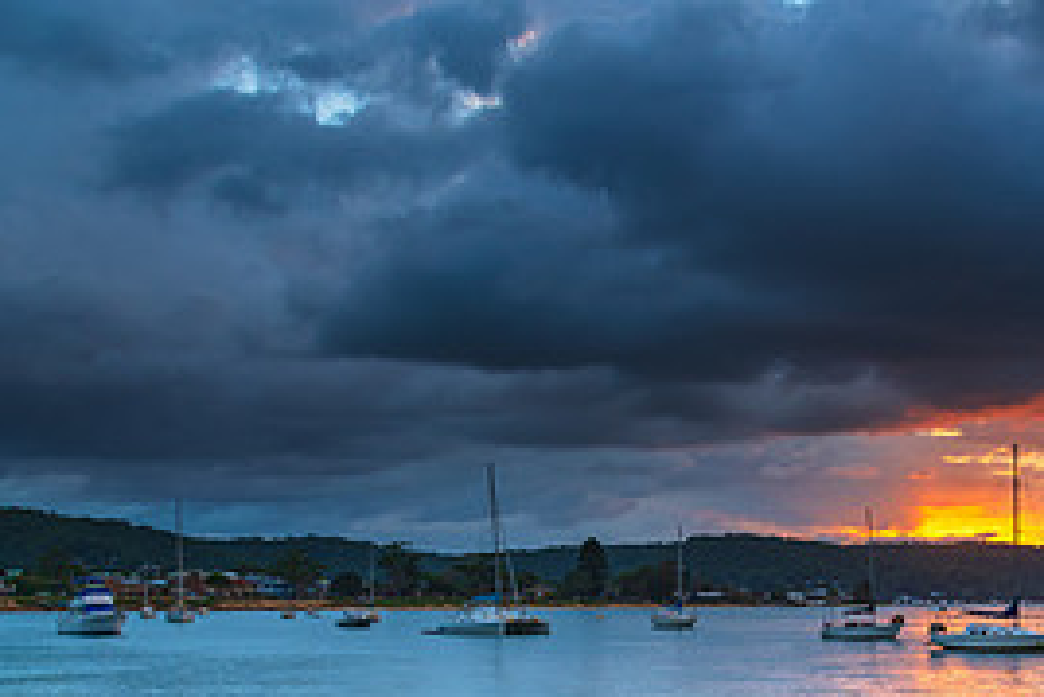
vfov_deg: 25.0
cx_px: 908
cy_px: 660
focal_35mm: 52
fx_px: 1509
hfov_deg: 36.2
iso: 100
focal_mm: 24
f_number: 9
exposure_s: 1/3
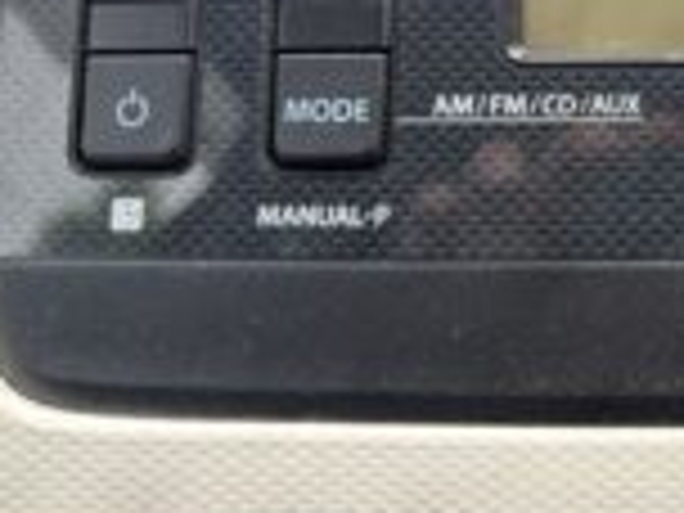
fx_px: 1186
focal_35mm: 60
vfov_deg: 23.5
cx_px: 706
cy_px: 16
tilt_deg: -13.5
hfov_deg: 29.7
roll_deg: +0.5
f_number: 1.6
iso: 64
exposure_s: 1/612
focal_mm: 5.96
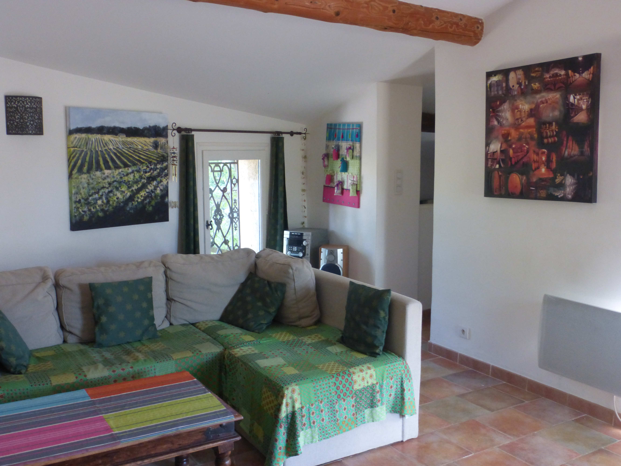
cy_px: 233
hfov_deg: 52.6
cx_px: 310
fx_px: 628
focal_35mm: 35
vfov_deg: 40.7
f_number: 3.7
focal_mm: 6.1
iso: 400
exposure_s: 1/15
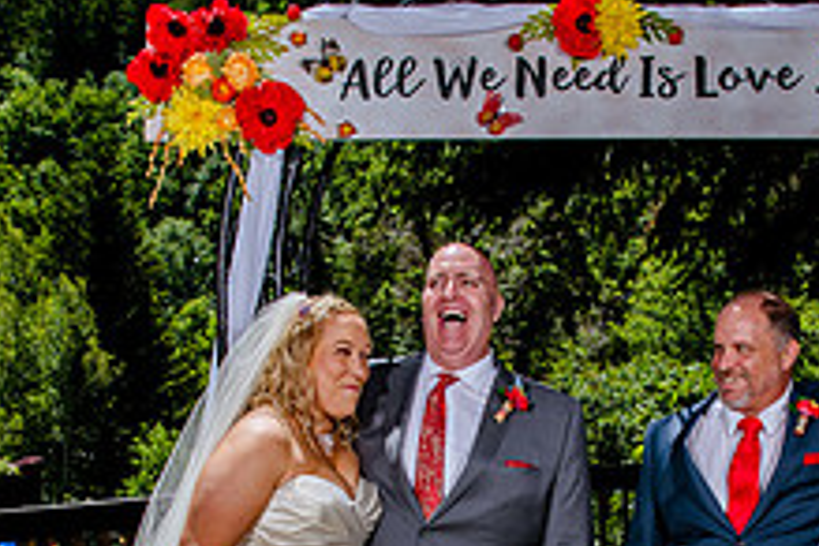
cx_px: 486
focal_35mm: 69
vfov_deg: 19.0
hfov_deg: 29.2
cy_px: 578
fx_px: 1570
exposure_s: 1/400
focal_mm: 26
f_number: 8
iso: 160
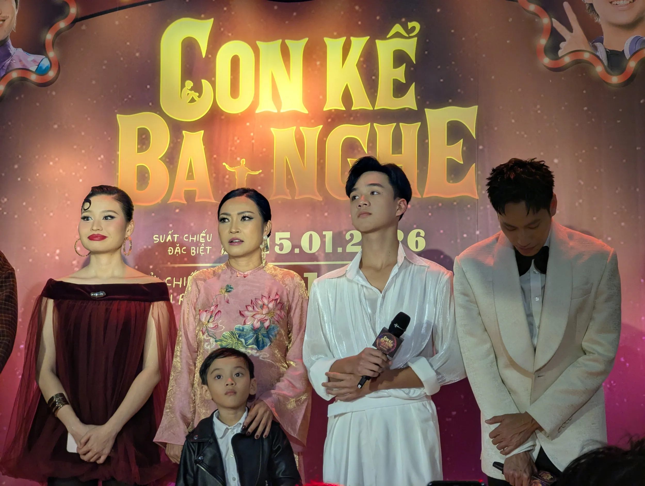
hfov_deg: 18.5
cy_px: 243
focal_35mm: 106
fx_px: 1978
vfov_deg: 14.0
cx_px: 322
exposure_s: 1/141
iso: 74
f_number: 3.5
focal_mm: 19
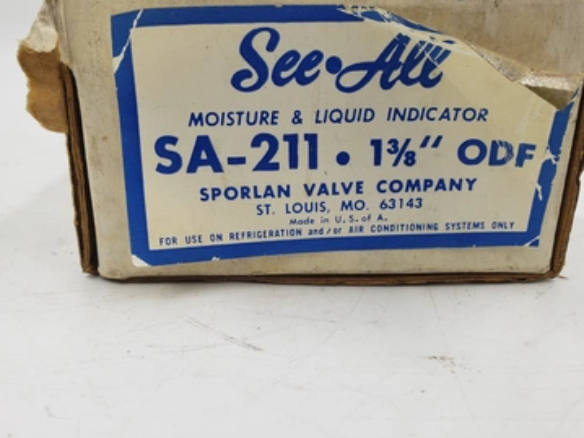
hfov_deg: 61.7
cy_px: 239
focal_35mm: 29
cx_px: 281
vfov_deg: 48.1
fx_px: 489
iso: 50
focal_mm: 4.3
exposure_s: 1/165
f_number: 2.4
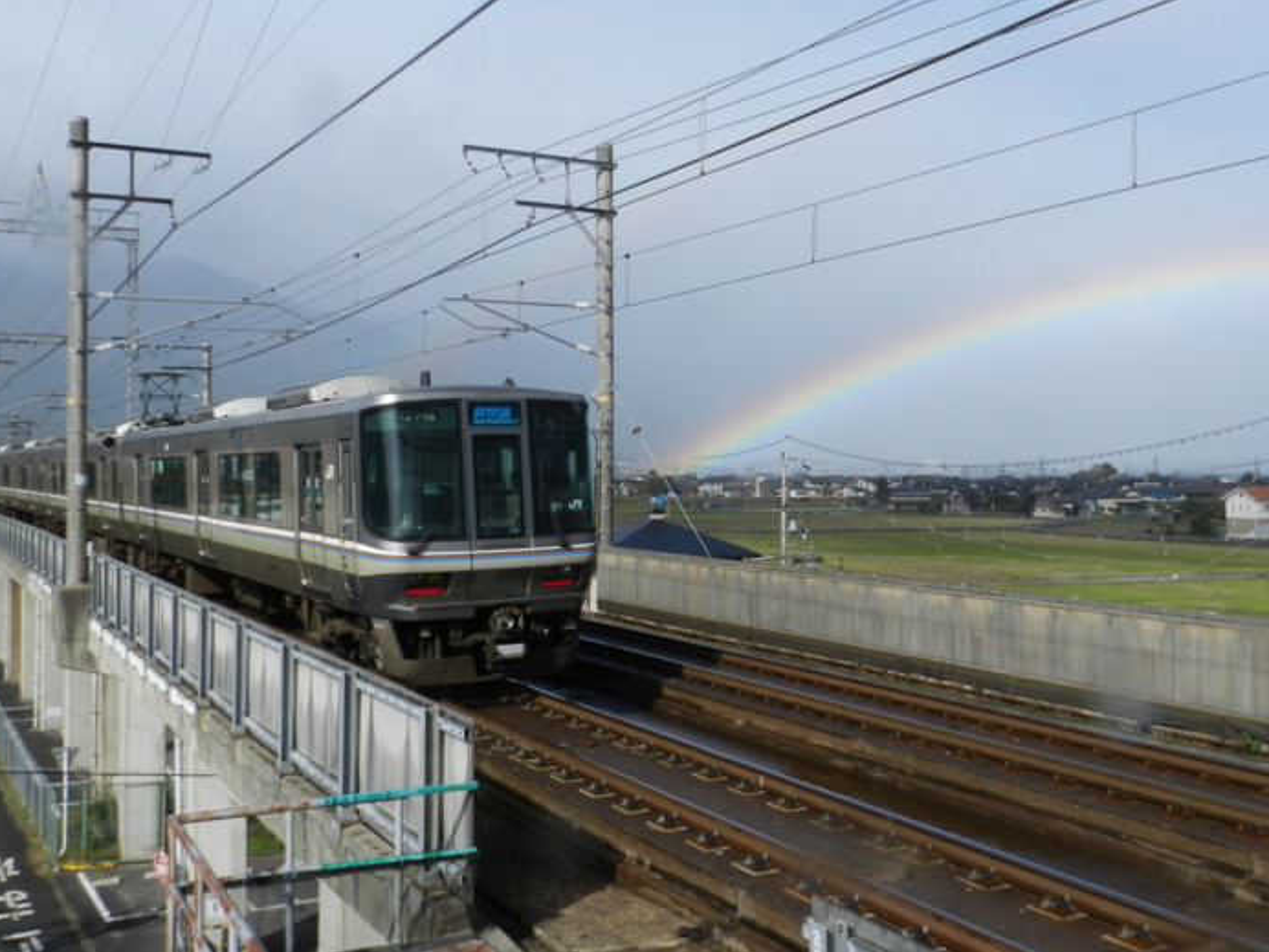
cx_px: 623
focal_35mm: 37
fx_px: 1356
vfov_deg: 38.6
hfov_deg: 50.1
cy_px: 431
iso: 160
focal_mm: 5.6
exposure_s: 1/800
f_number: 5
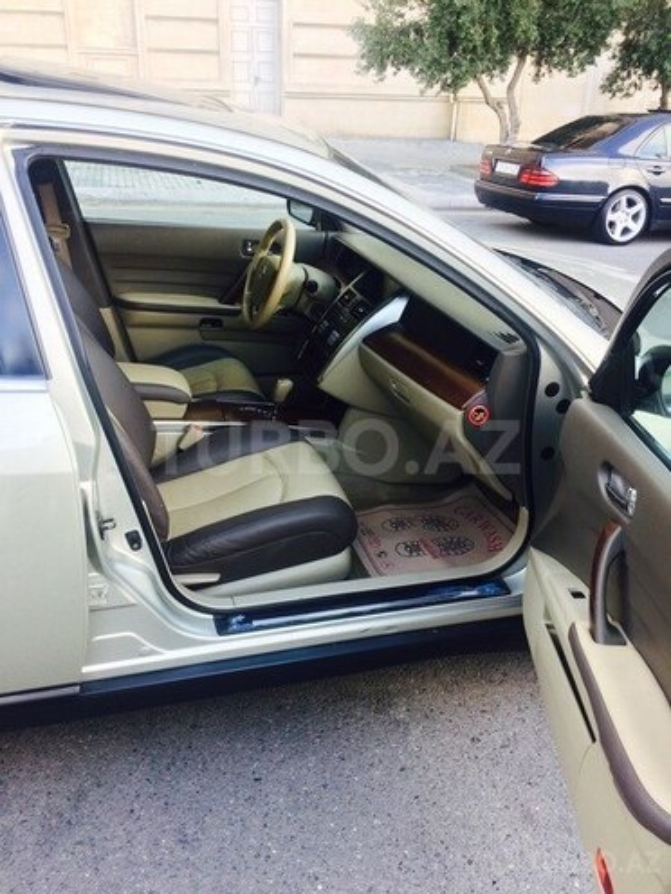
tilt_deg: -26.3
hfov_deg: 48.2
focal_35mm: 29
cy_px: 447
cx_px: 336
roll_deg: +0.2
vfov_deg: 61.7
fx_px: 750
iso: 40
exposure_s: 1/100
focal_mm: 4.15
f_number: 2.2
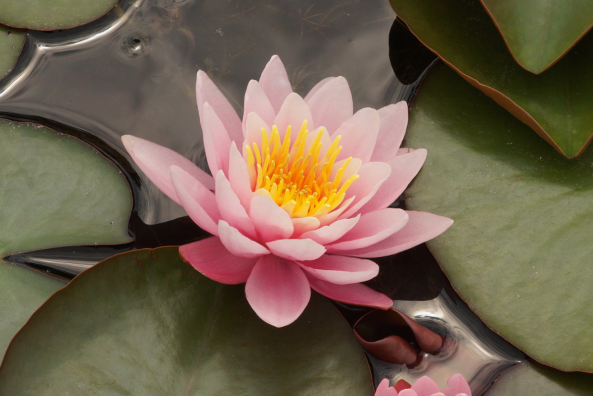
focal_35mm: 150
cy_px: 198
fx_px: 2471
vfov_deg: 9.1
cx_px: 296
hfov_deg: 13.7
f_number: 14
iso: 200
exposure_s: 1/160
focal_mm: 100
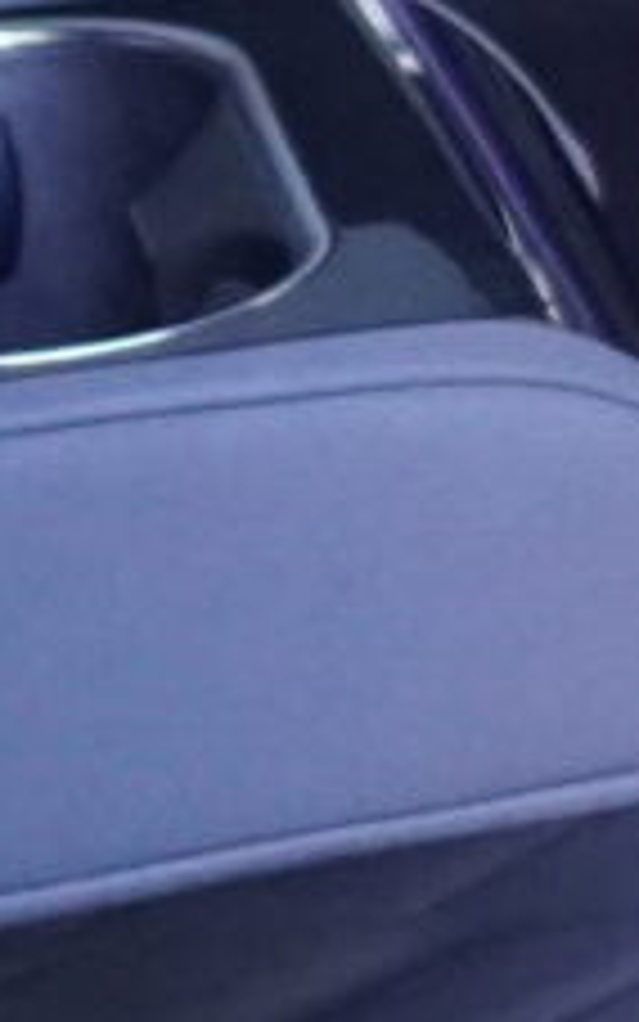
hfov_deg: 4.6
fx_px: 7686
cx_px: 1714
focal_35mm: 276
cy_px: 20
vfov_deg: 7.6
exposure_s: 1/160
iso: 1600
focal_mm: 16
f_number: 3.5
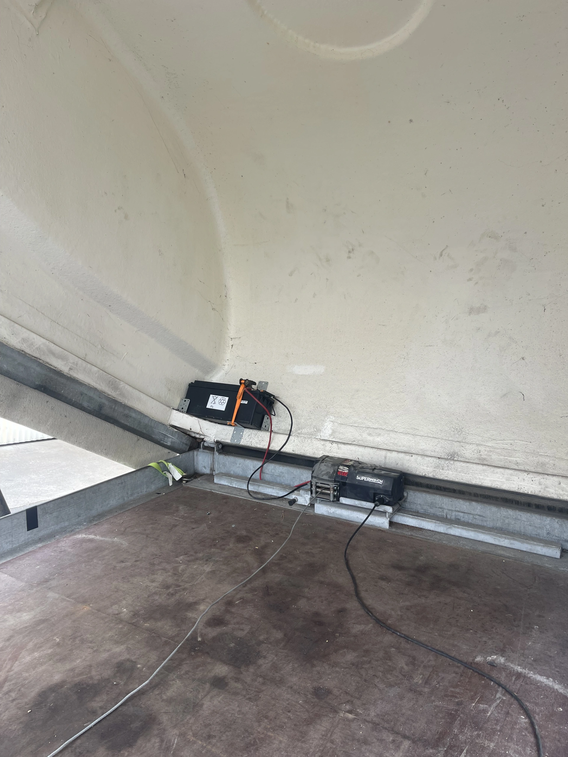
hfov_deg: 54.9
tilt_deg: -4.0
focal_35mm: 25
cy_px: 378
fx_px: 547
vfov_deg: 69.4
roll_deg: -4.1
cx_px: 284
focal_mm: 5.1
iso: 32
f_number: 1.6
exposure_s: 1/265
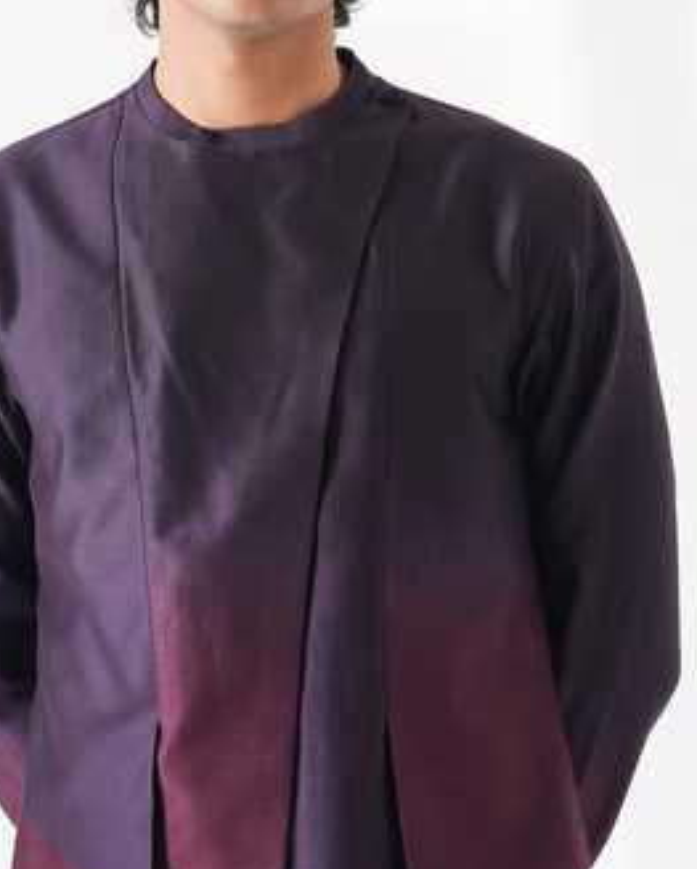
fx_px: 2317
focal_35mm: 90
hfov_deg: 17.1
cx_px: 273
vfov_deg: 21.2
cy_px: 285
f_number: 8
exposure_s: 1/160
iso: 320
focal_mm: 60
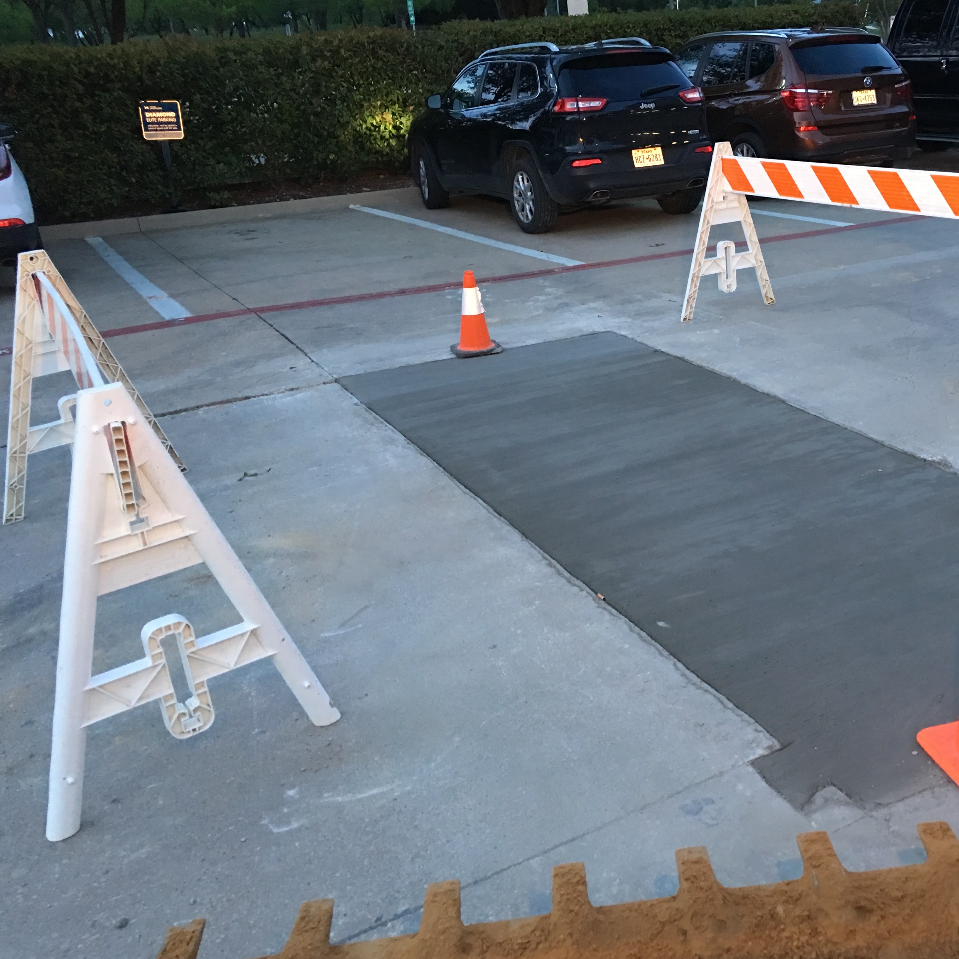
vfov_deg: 46.0
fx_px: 1128
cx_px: 663
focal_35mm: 36
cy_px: 496
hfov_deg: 45.1
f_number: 2.2
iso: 80
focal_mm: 4.15
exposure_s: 1/15
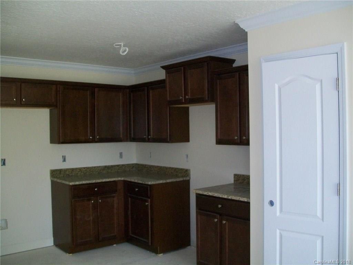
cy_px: 132
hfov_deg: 51.4
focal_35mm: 36
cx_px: 176
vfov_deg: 39.7
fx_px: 367
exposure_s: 1/60
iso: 160
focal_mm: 6
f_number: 2.7
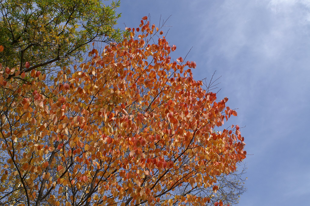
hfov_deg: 43.6
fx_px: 387
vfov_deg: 29.8
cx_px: 155
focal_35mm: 45
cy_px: 103
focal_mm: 30
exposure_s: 1/320
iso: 100
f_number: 8
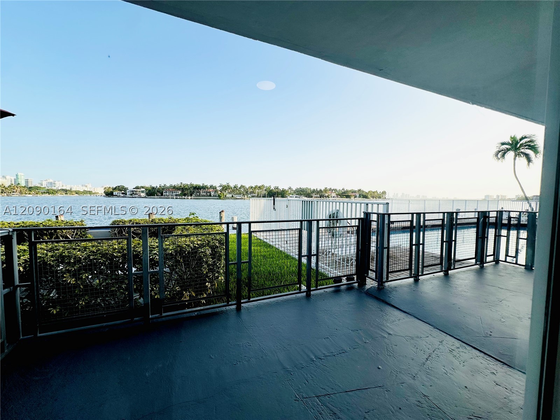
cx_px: 280
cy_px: 210
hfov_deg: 102.1
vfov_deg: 85.7
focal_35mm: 14
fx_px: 226
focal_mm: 2.22
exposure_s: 1/842
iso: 40
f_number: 2.2
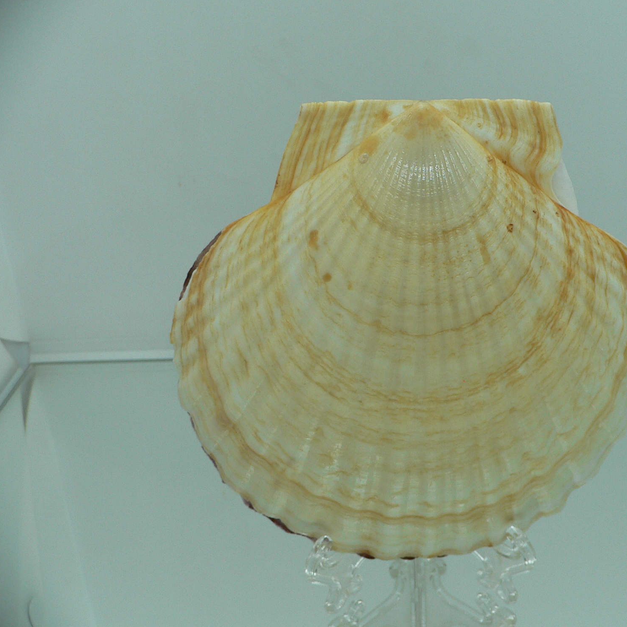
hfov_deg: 39.6
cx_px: 416
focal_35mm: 42
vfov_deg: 40.0
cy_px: 318
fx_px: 861
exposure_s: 1/60
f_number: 2.8
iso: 80
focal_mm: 4.6
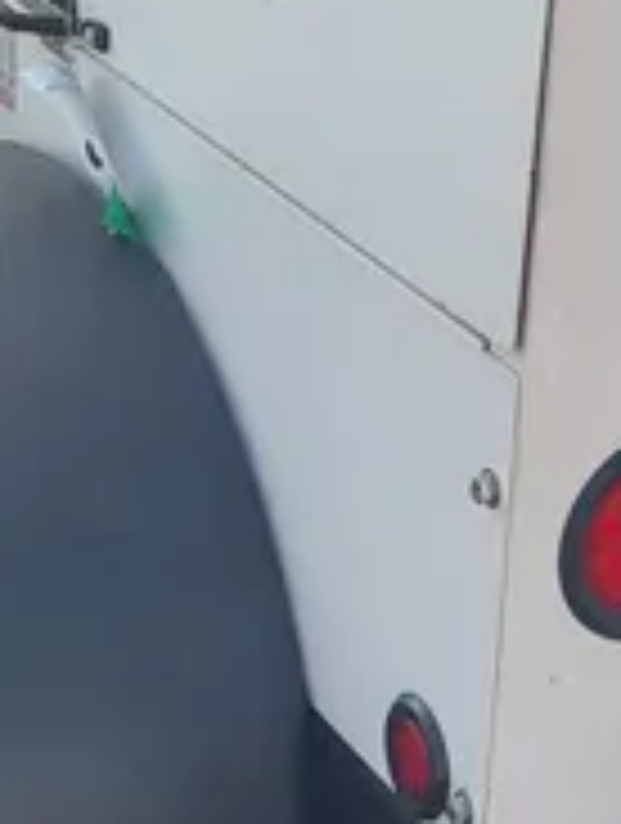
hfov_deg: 13.8
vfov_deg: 18.9
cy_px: 358
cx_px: 765
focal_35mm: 104
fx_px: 2479
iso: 40
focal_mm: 5.4
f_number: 1.8
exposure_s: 1/1269
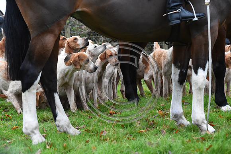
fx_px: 718
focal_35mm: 112
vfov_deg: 12.2
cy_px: 77
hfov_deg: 18.3
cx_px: 116
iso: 3200
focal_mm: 112
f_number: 5.6
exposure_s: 1/1000
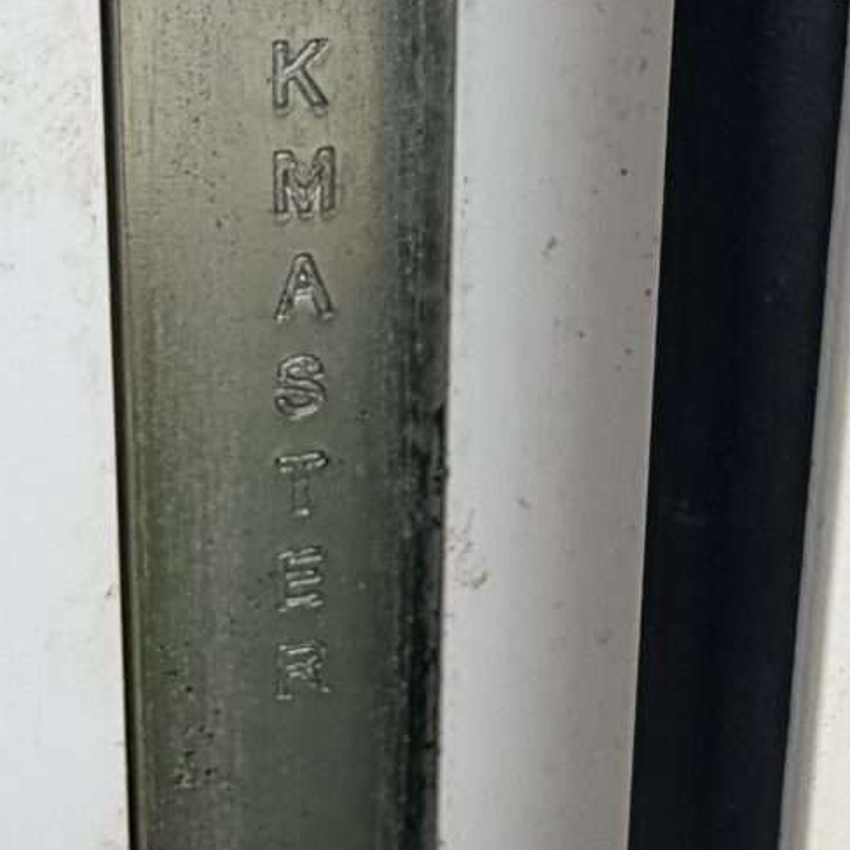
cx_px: 496
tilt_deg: -16.8
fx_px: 1806
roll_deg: -2.5
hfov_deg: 26.5
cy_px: 358
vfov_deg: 26.5
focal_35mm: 65
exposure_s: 1/522
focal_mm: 2.22
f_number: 2.2
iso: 40
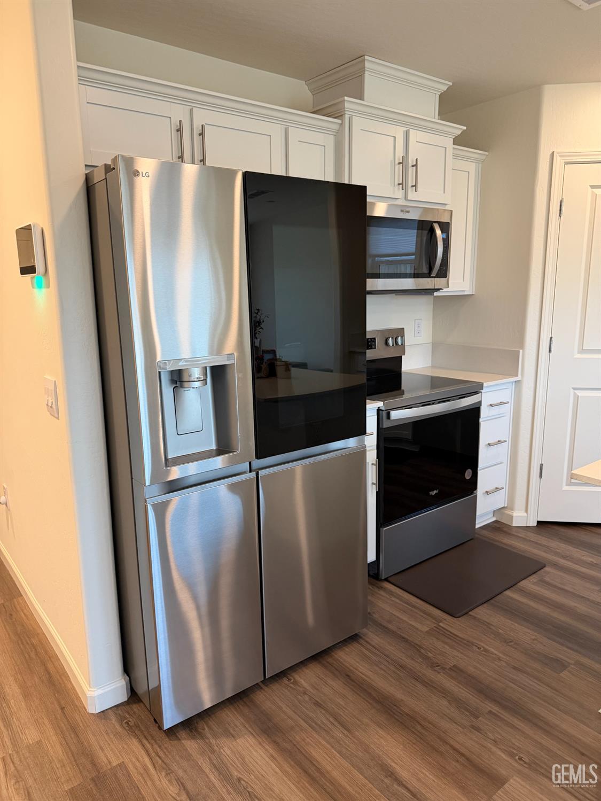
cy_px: 400
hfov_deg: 56.8
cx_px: 300
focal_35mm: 24
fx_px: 555
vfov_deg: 71.6
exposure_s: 1/60
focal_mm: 6.76
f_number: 1.78
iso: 320
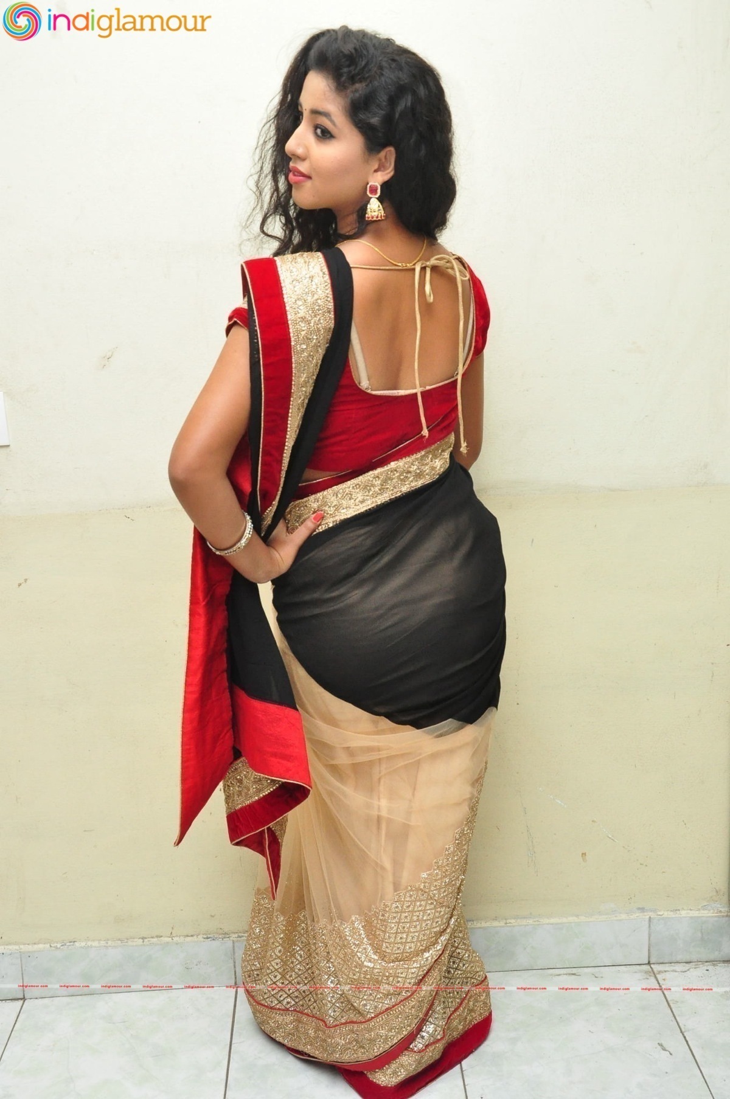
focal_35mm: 39
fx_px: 1189
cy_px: 550
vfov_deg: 49.6
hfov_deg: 34.1
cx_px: 365
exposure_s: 1/125
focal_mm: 26
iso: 1600
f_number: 7.1
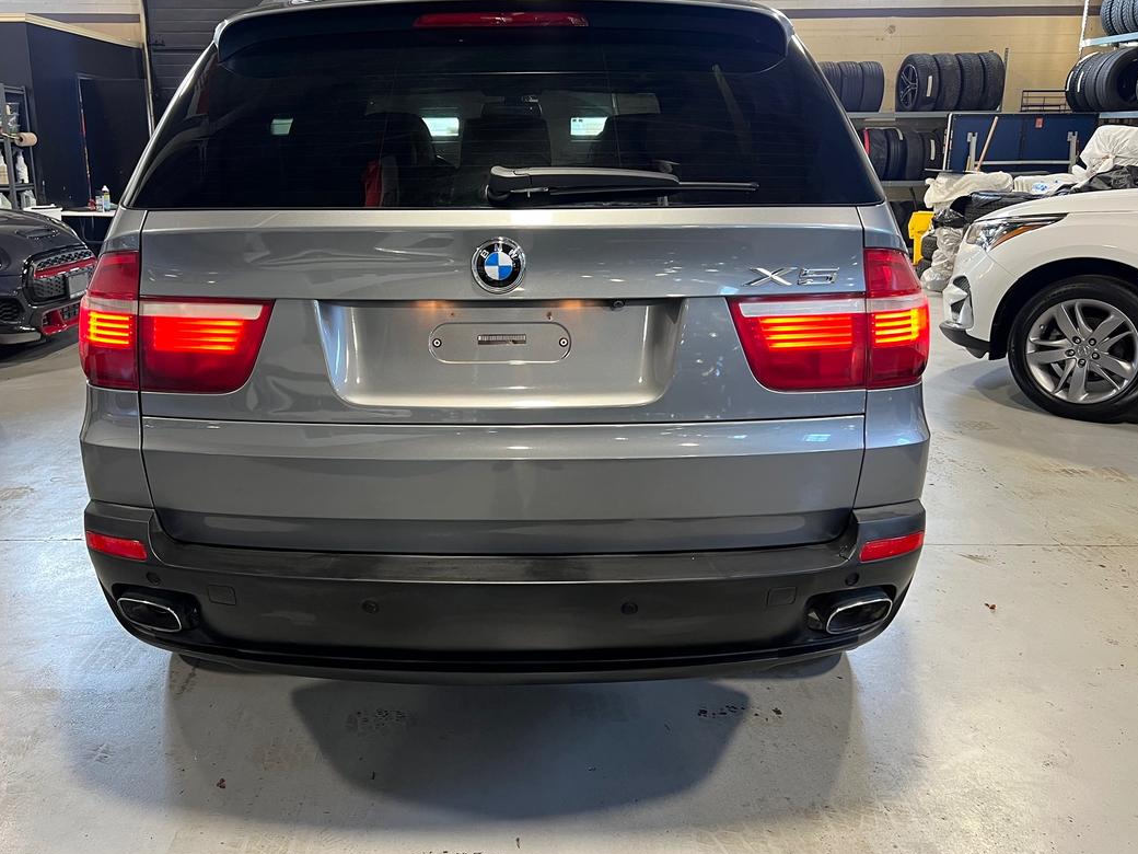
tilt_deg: -14.3
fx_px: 1052
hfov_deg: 56.7
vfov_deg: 44.1
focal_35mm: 32
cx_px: 507
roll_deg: +0.5
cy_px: 394
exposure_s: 1/60
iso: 160
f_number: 1.5
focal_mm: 5.7
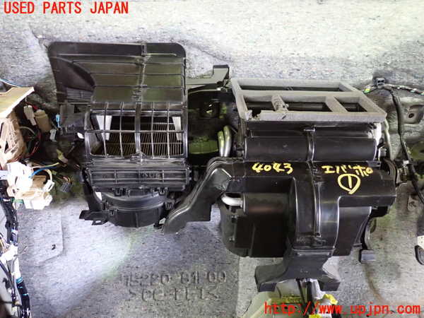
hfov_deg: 69.4
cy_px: 159
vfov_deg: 54.9
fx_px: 306
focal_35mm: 25
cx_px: 212
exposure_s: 1/25
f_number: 2
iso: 800
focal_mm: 4.5
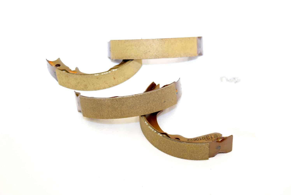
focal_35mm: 72
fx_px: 582
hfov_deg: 28.1
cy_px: 98
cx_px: 146
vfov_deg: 19.0
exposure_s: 1/125
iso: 400
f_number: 5.6
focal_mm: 48
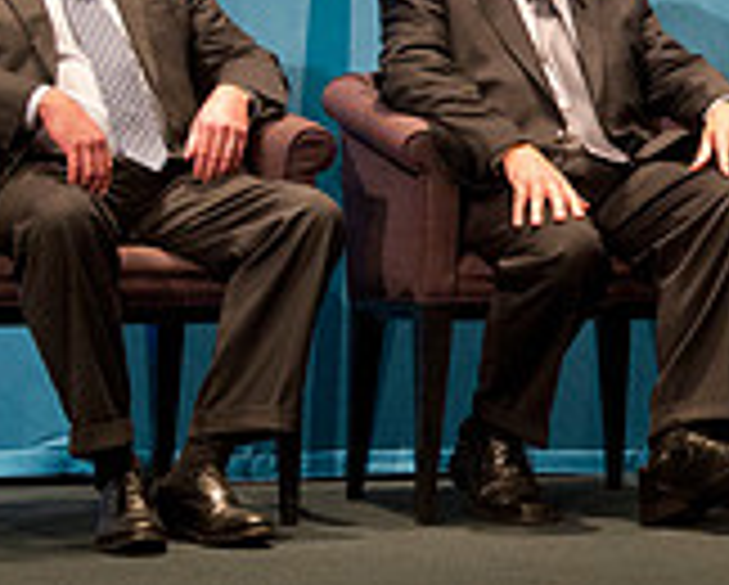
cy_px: -27
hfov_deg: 13.7
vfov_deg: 11.4
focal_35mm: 134
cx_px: 999
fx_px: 2895
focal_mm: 40
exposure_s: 1/250
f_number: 4
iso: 2500
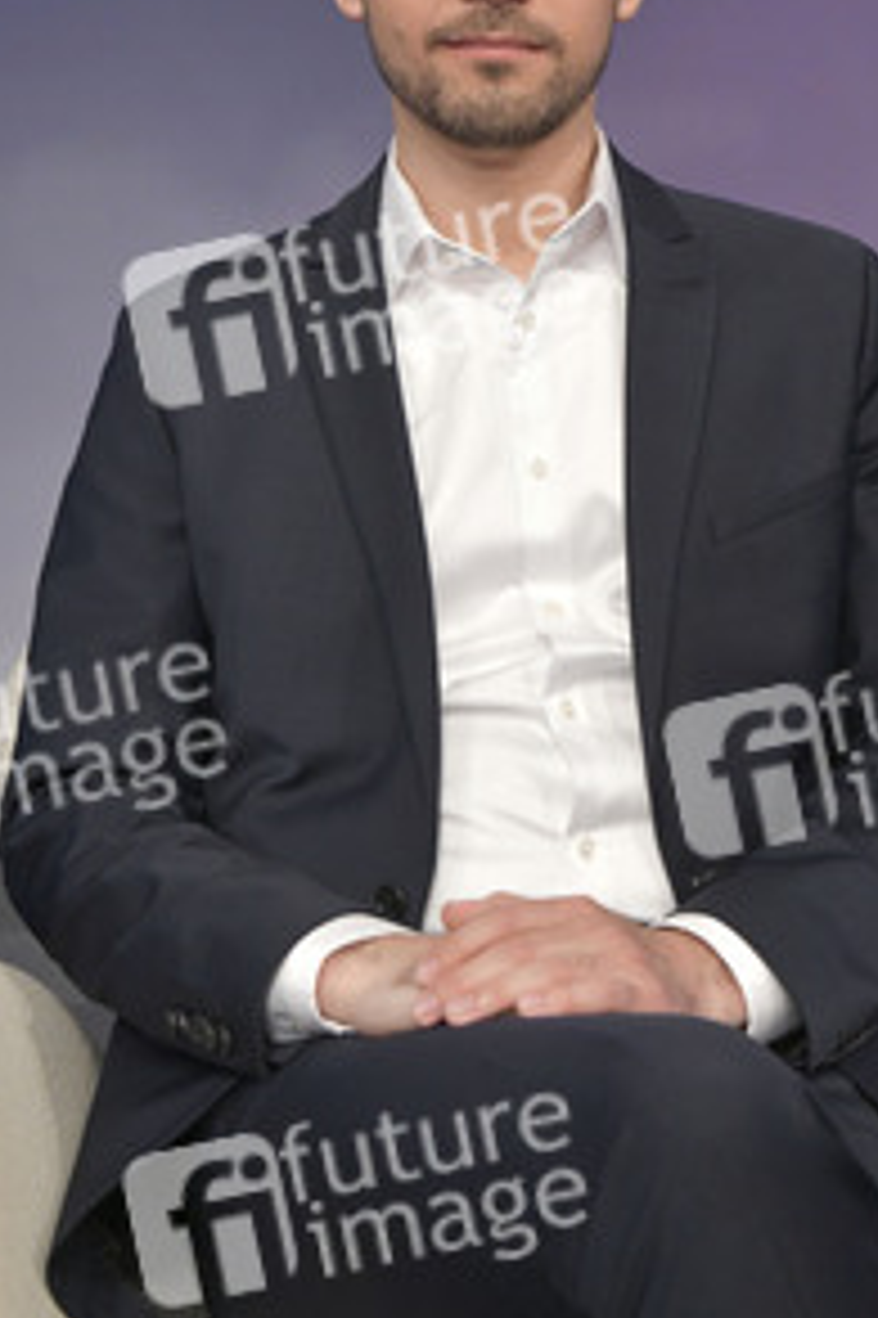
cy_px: 526
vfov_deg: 26.9
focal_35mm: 75
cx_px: 486
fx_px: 2747
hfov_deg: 18.2
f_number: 6.3
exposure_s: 1/200
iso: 2500
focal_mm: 55
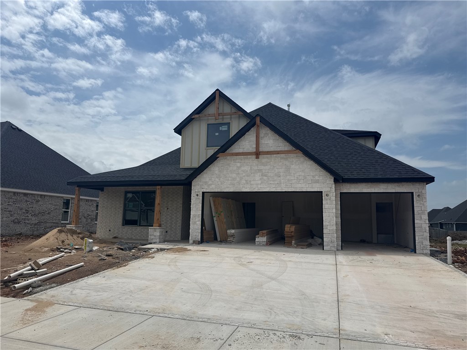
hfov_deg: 71.6
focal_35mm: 24
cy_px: 175
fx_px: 324
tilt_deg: +8.5
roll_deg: -1.6
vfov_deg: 56.8
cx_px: 234
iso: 64
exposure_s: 1/14286
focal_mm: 6.76
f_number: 1.78
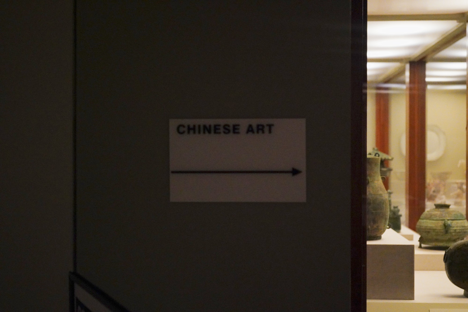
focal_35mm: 59
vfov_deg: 23.0
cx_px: 234
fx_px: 767
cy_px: 156
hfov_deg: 33.9
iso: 12800
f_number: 5.6
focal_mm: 59
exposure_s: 1/100
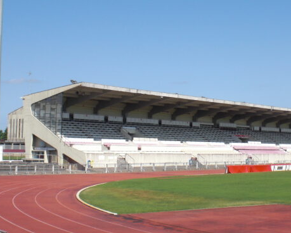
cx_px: 214
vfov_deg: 24.6
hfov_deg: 30.0
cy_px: 116
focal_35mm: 62
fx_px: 534
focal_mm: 6.3
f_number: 5.6
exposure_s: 1/400
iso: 64
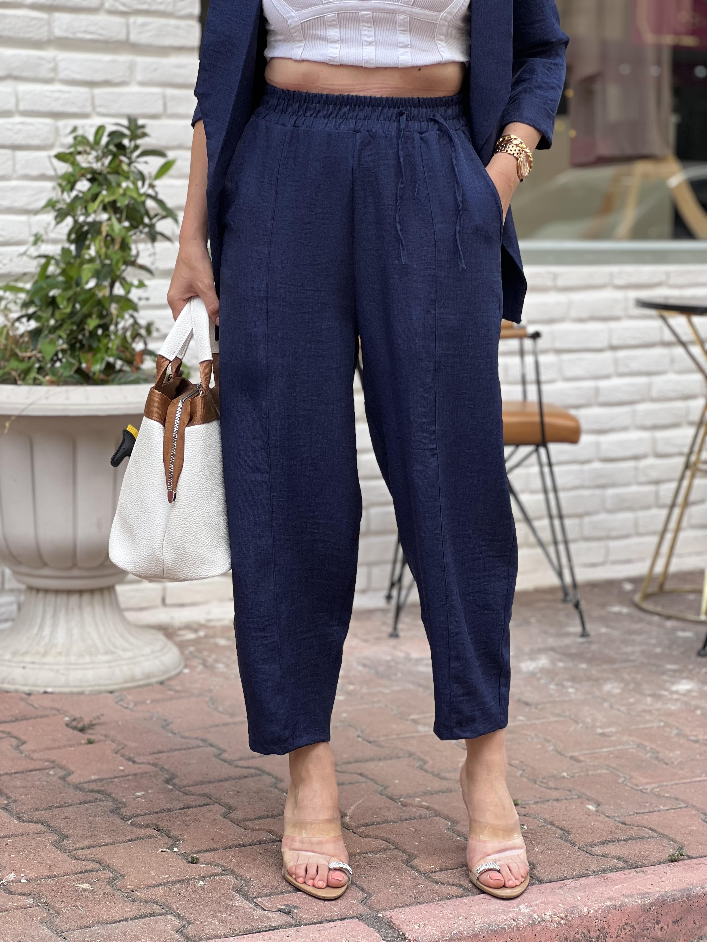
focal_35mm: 77
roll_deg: -1.0
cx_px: 354
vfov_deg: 25.3
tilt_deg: -5.4
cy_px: 471
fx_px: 2097
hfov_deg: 19.1
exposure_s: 1/121
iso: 32
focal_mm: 9
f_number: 2.8
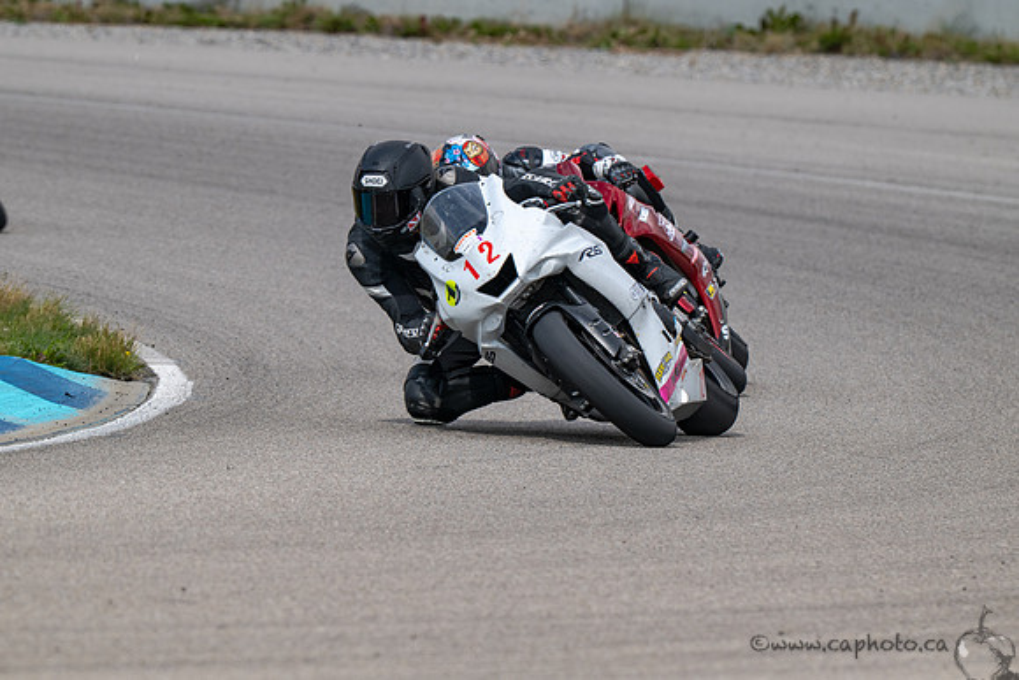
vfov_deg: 2.3
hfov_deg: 3.4
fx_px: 16987
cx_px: 510
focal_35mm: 600
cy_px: 340
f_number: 11
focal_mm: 600
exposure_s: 1/800
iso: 450
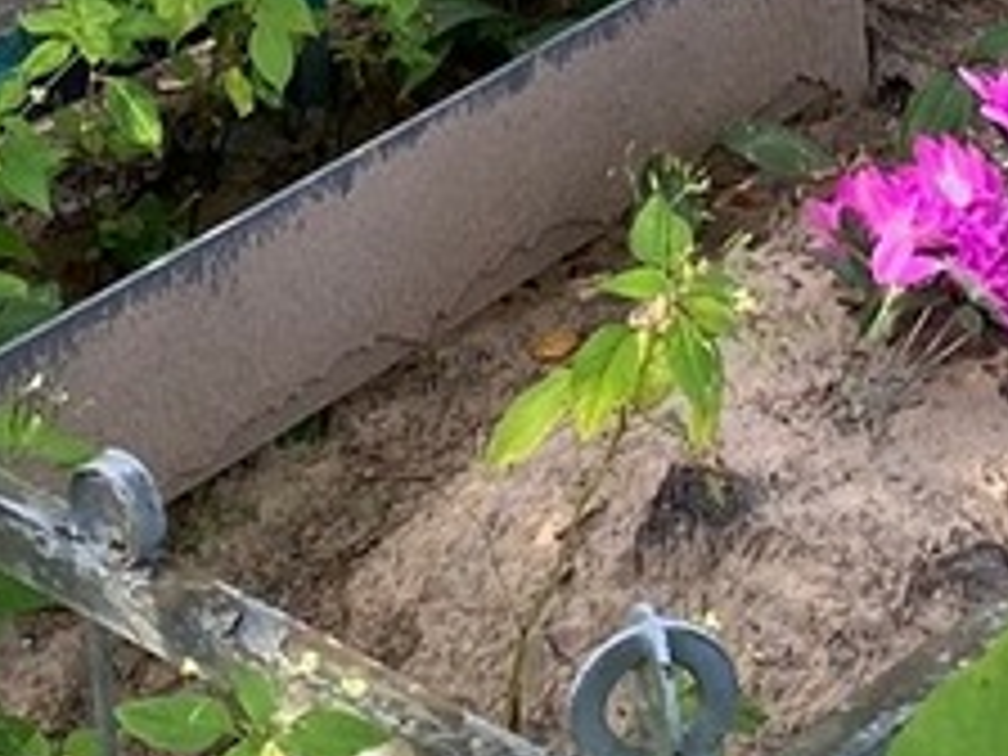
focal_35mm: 119
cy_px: -616
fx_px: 3465
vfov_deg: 11.5
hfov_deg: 16.5
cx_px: 612
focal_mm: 4.25
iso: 64
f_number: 1.8
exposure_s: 1/121
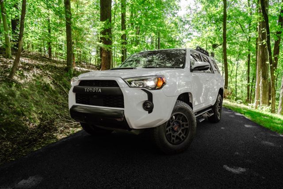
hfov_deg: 73.7
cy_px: 94
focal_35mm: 24
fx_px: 189
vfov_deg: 53.2
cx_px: 142
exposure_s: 1/320
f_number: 4
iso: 640
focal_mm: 24
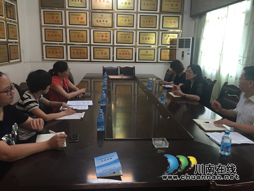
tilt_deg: -11.1
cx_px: 127
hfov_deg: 61.7
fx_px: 213
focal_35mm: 29
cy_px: 96
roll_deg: -2.8
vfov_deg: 48.2
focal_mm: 4.15
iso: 64
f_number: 2.2
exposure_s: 1/33
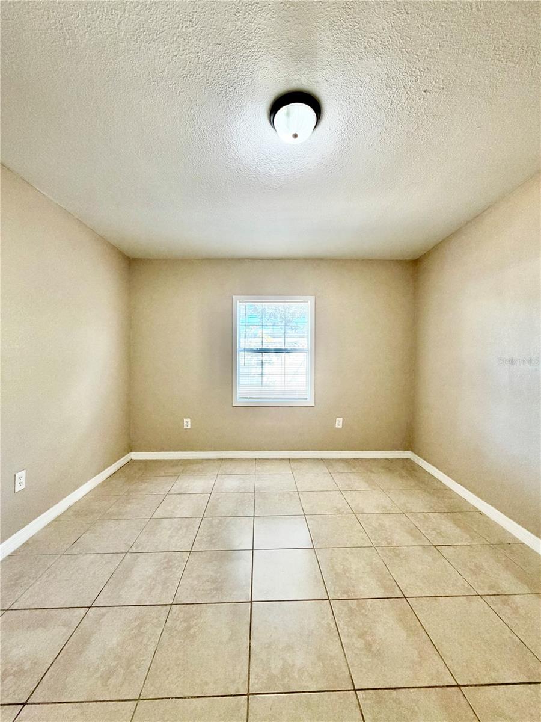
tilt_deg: -1.4
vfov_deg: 102.1
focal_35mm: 14
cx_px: 270
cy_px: 361
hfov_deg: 85.7
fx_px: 292
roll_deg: -0.5
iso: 250
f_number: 2.2
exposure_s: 1/60
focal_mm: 2.22
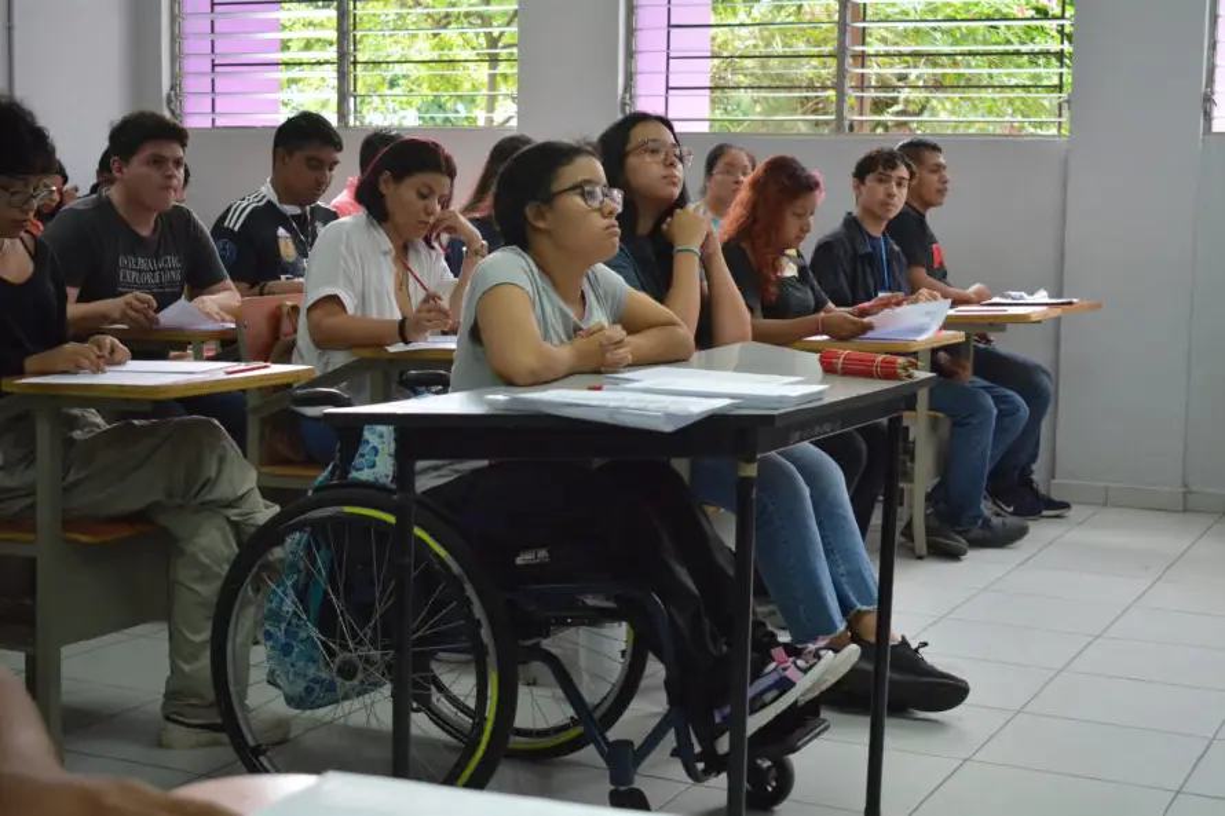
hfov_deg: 36.9
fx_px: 1837
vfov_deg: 25.1
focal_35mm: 54
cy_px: 408
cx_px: 612
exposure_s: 1/125
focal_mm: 36
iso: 1250
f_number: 4.8
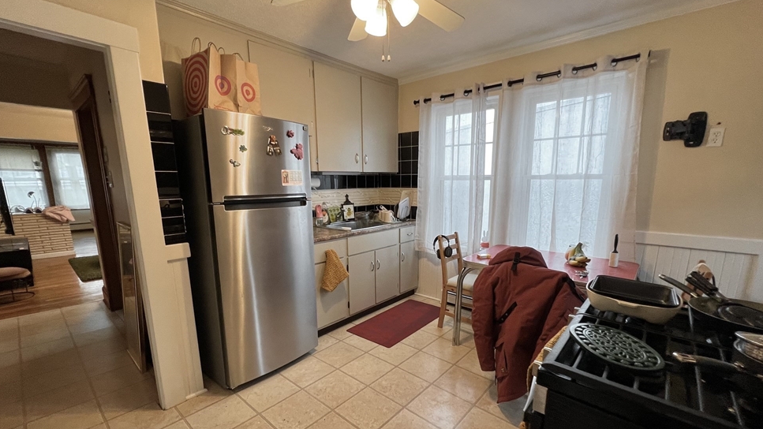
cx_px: 383
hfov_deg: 103.0
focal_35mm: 15
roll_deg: +1.7
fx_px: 303
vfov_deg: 70.2
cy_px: 244
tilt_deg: -8.6
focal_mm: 1.57
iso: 125
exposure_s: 1/60
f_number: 1.8
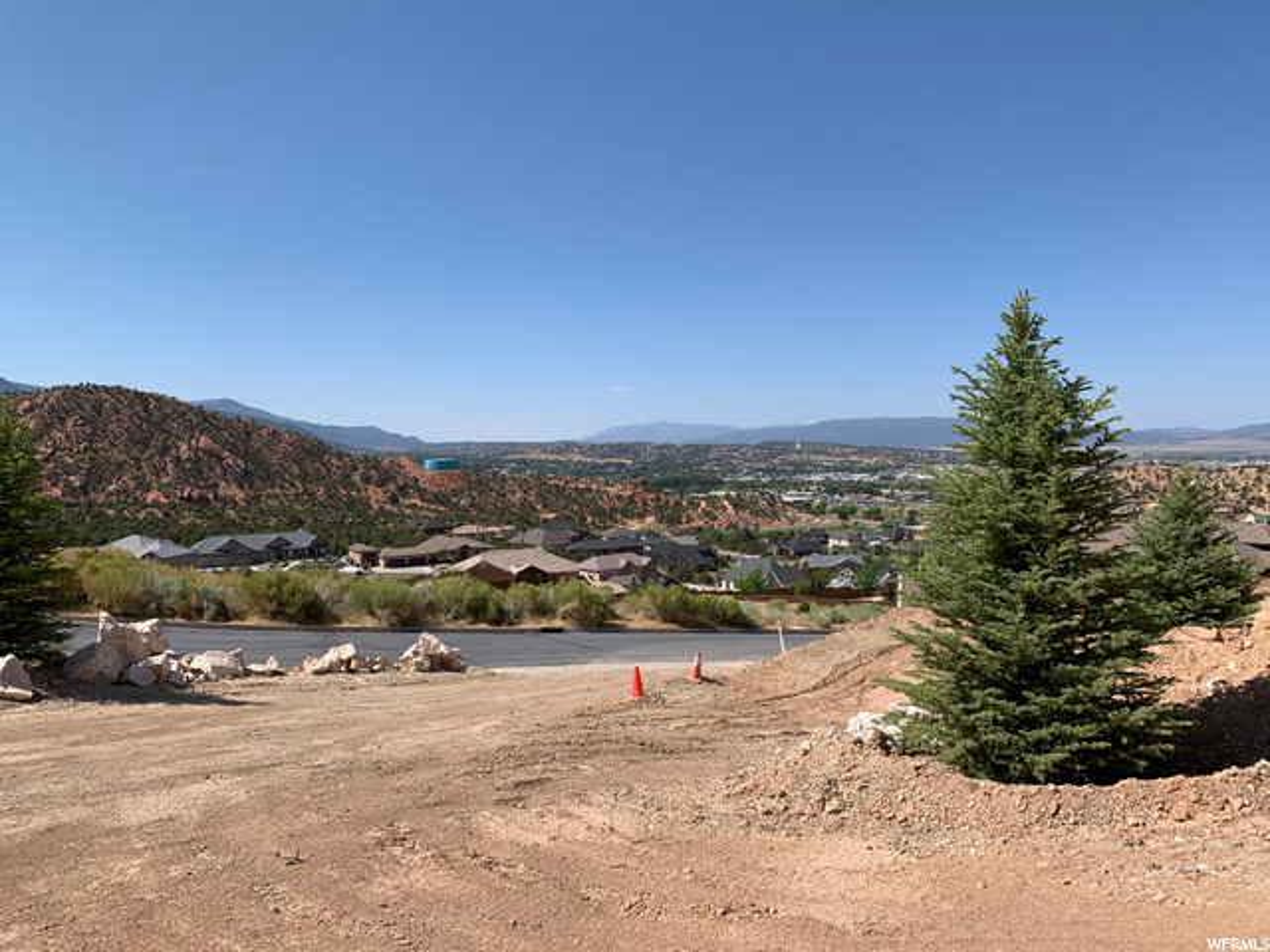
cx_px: 635
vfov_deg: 53.1
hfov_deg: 67.3
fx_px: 954
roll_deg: +0.4
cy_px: 476
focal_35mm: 26
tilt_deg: -0.9
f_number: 1.8
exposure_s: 1/2915
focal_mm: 4.25
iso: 25
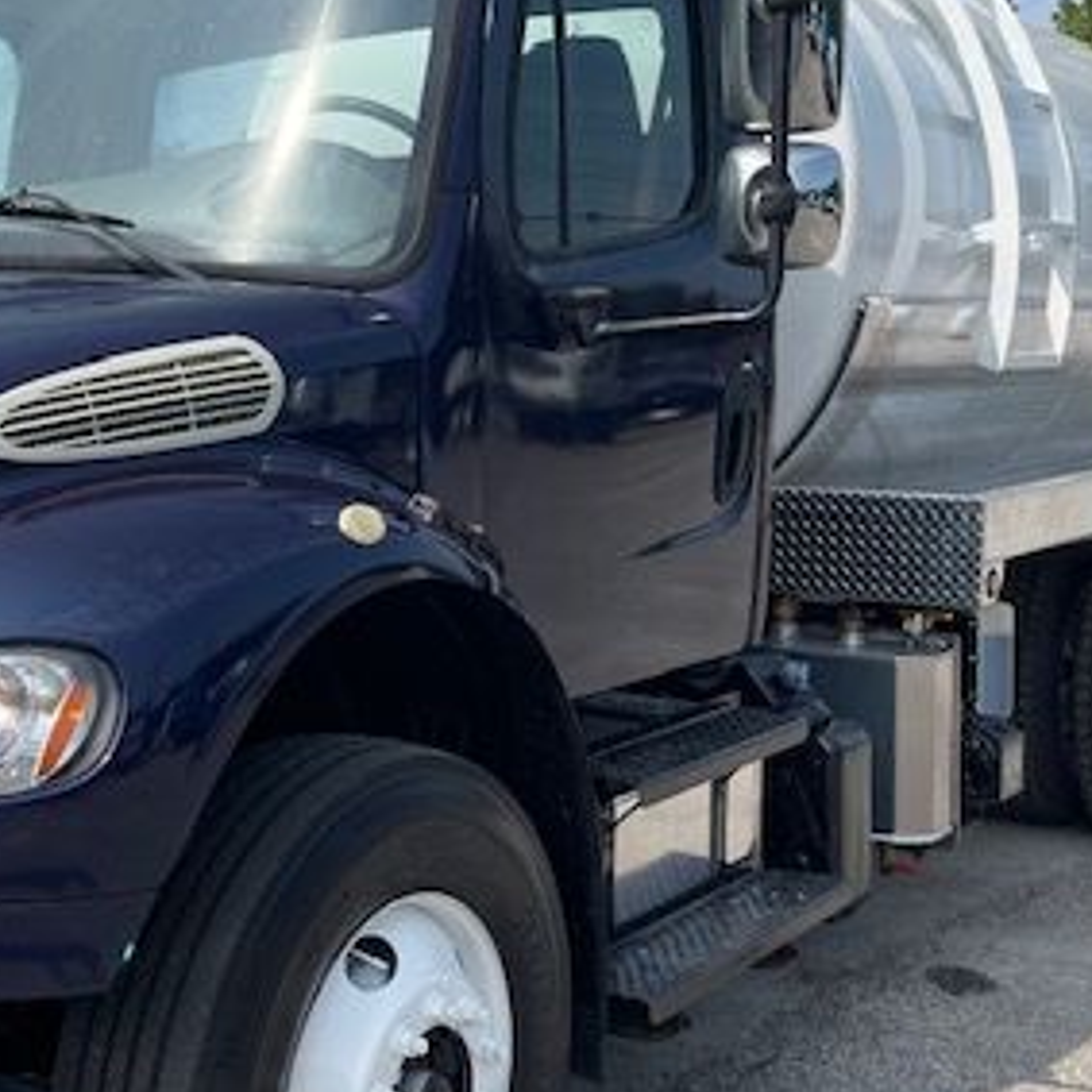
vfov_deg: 32.8
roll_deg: -1.4
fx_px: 1856
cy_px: 517
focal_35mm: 52
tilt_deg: -6.0
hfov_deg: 31.9
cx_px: 216
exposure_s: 1/3788
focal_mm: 5.1
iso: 32
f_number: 1.6
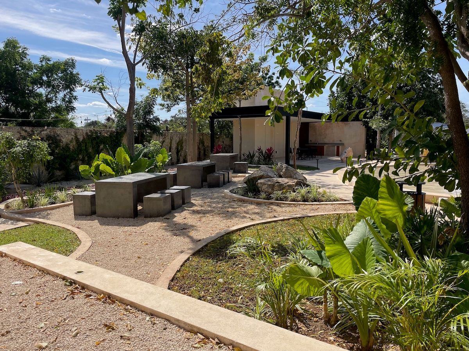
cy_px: 176
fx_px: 352
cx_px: 234
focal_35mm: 26
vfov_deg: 53.1
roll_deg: +0.1
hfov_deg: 67.3
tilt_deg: -6.9
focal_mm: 4.2
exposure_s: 1/3861
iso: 32
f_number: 1.6
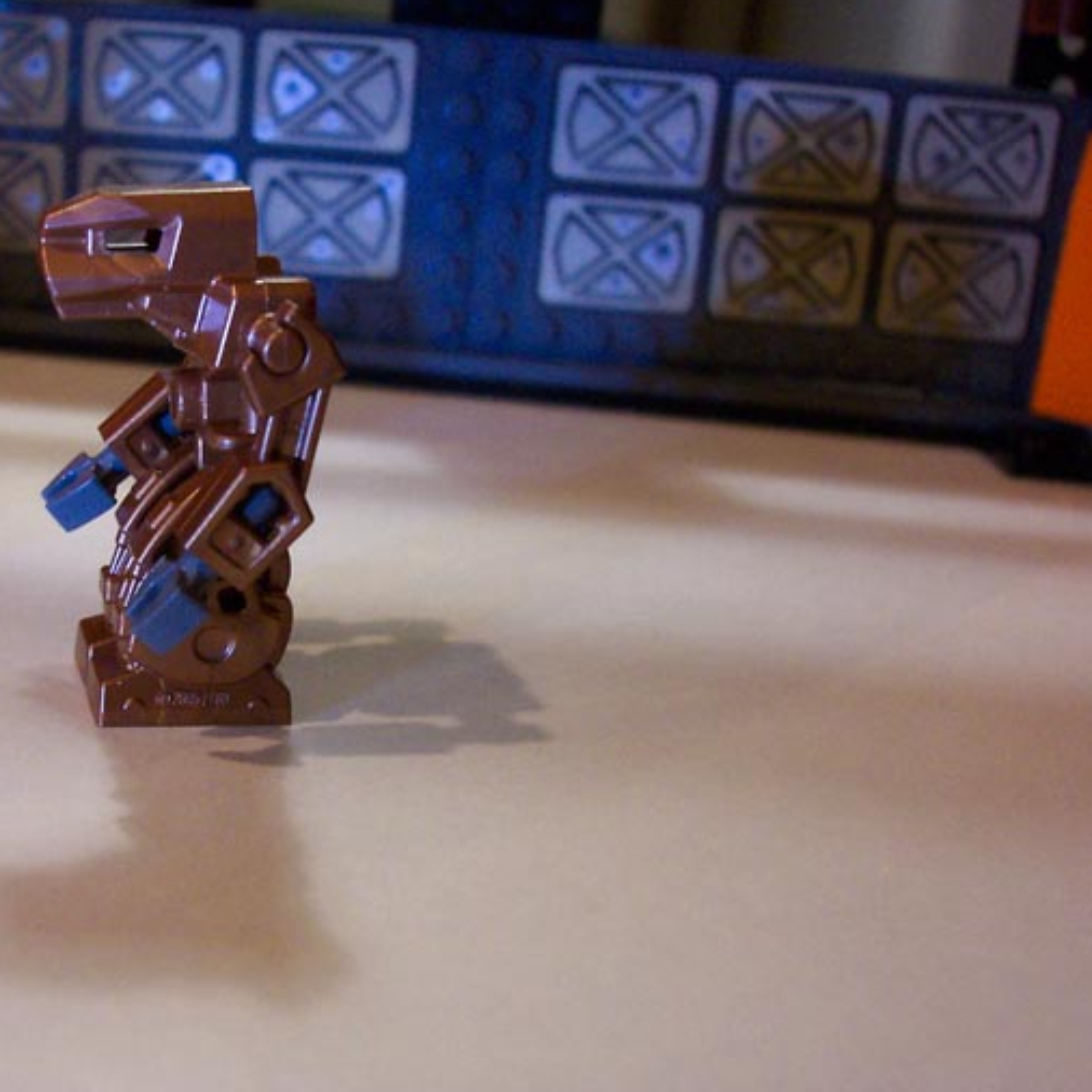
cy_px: 540
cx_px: 218
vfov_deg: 35.4
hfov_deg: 34.3
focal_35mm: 48
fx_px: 1713
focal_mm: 7.5
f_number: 2.8
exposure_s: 1/30
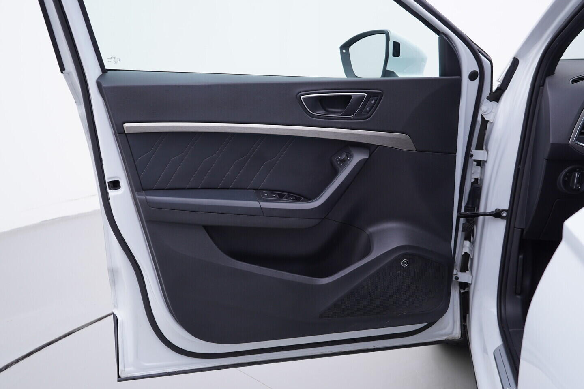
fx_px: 584
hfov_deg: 53.1
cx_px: 292
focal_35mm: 36
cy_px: 194
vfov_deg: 36.9
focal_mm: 24
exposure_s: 1/50
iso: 125
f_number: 3.2
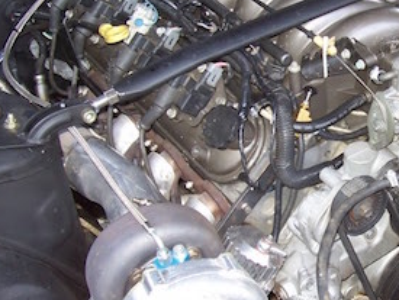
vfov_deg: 18.7
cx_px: 366
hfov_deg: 23.9
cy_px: 152
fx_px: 912
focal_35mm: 79
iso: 80
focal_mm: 5.6
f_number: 2.7
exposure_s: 1/60
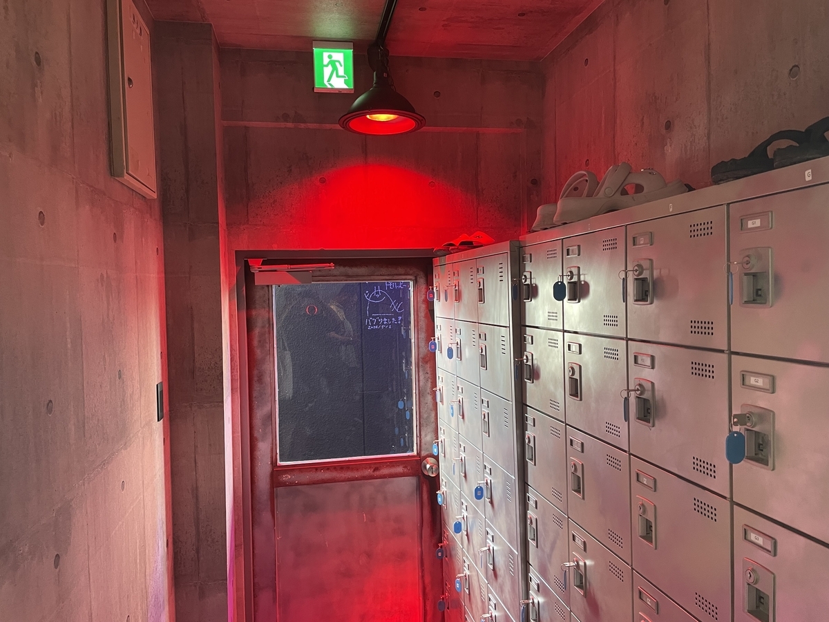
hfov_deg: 67.3
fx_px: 623
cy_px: 311
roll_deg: +1.9
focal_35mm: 26
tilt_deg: -1.8
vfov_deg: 53.1
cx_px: 414
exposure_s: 1/60
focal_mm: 4.2
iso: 200
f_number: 1.6
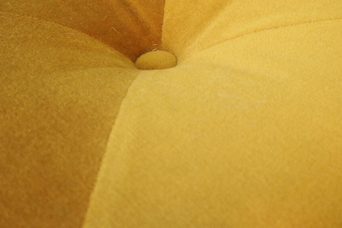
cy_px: 34
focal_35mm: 81
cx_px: 246
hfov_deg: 24.8
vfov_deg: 16.7
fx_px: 770
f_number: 5.6
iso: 800
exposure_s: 1/30
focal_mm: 26
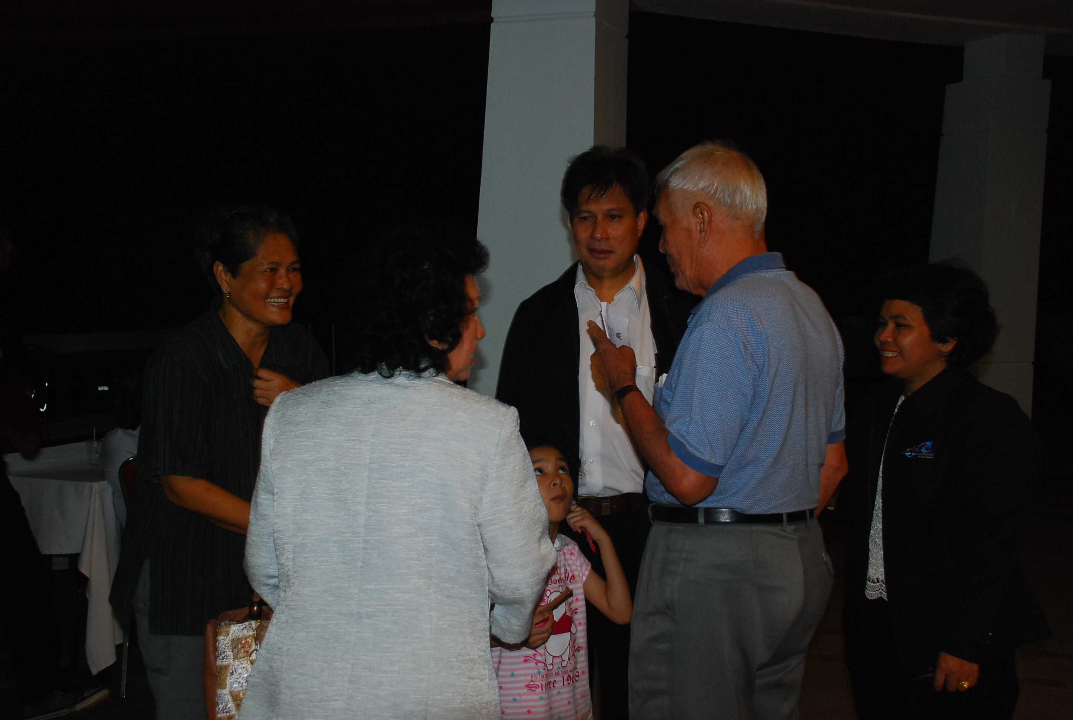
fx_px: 1254
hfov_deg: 46.3
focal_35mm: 42
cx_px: 536
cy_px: 360
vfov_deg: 32.0
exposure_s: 1/15
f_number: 5
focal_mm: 28
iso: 640
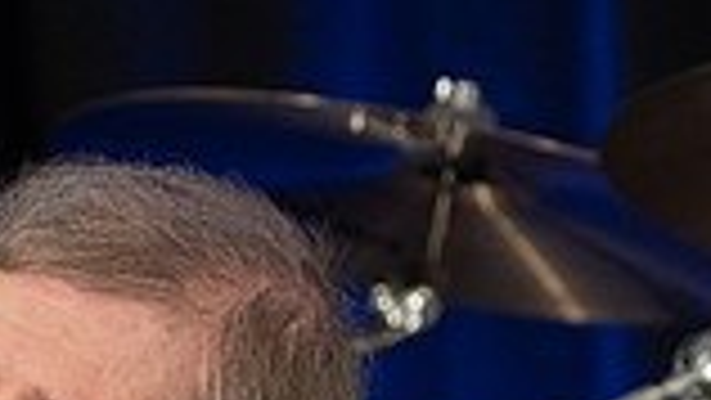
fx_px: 12259
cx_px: -104
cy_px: 829
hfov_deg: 3.3
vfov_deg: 1.9
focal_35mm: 650
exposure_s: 1/160
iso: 5000
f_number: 6.3
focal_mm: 169
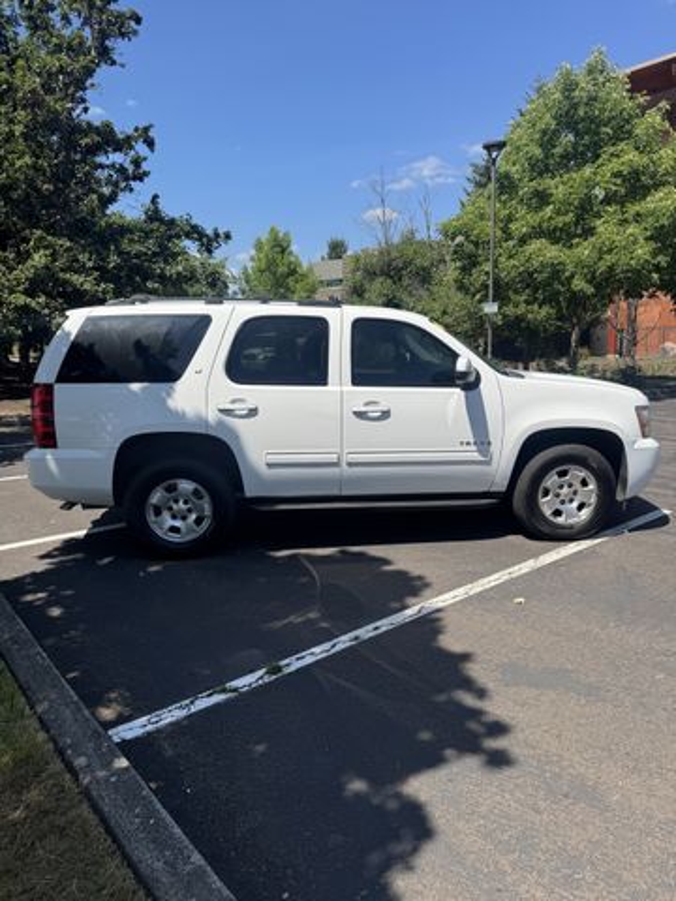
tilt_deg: -10.6
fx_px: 625
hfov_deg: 56.8
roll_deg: +3.0
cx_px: 338
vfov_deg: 71.6
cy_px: 450
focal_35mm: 24
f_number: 1.78
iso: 80
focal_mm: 6.76
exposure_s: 1/4049
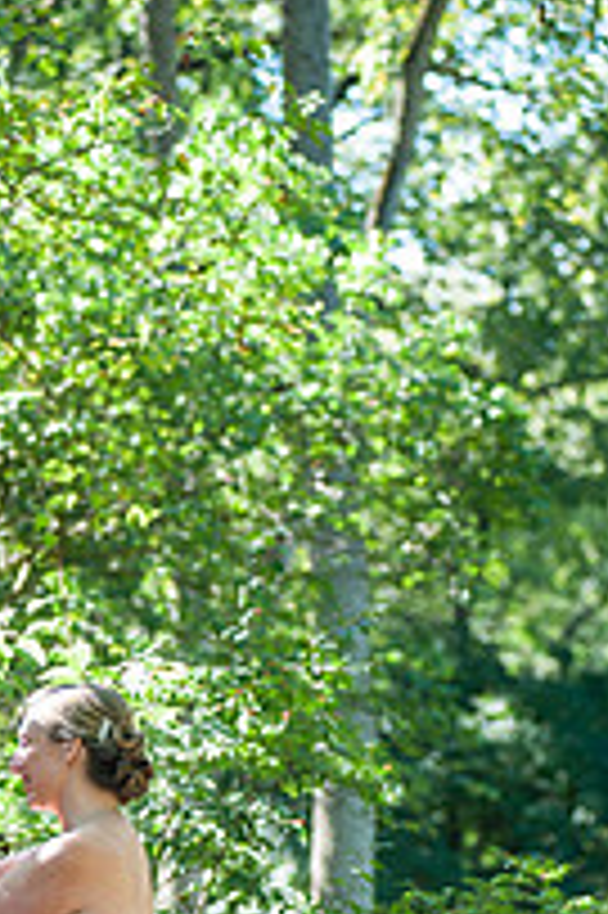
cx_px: -38
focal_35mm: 222
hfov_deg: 6.2
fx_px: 5633
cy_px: 851
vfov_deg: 9.2
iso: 160
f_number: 3.2
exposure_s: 1/320
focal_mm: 100
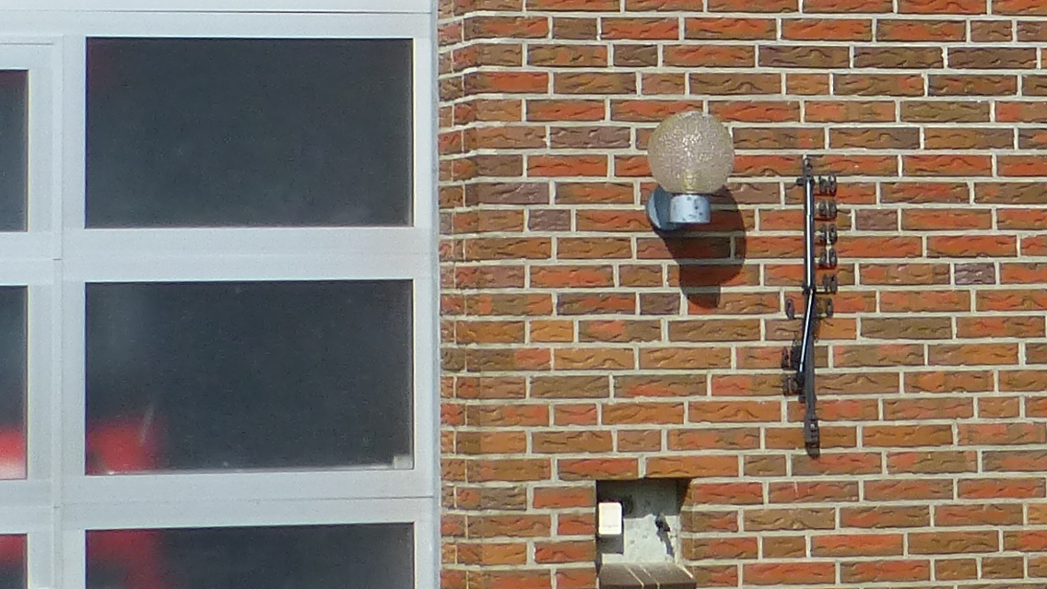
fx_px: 5636
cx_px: 618
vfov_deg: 5.9
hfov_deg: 10.6
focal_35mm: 203
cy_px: -260
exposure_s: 1/1000
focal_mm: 8.5
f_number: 4.2
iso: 100
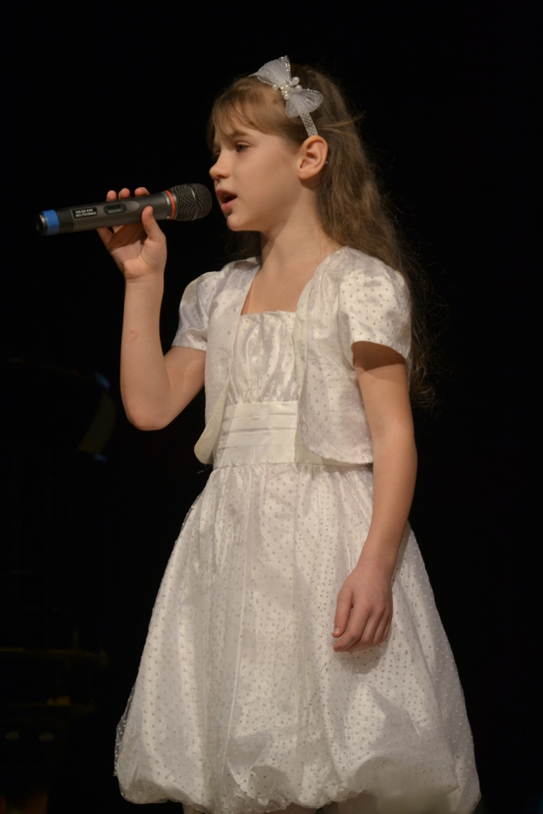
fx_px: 4071
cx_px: 272
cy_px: 407
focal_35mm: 180
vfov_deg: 11.4
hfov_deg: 7.6
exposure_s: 1/60
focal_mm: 120
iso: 500
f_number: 4.8
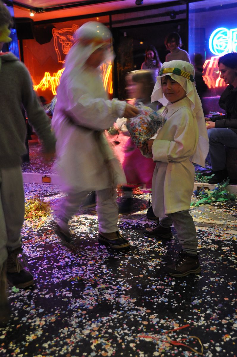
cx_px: 118
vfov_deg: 48.0
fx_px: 401
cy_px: 178
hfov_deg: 32.9
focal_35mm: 40
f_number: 4
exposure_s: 1/10
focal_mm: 27
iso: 1600
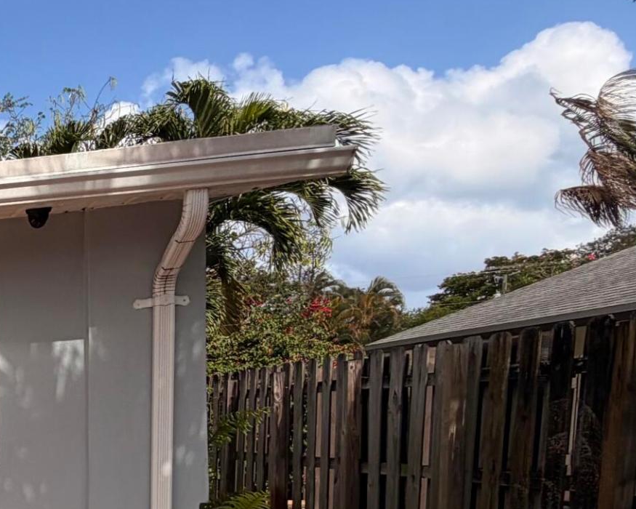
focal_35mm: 45
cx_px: -296
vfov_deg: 30.5
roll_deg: +3.2
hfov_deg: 28.5
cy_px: 534
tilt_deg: -5.5
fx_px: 847
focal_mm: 2.22
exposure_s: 1/985
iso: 20
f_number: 2.2
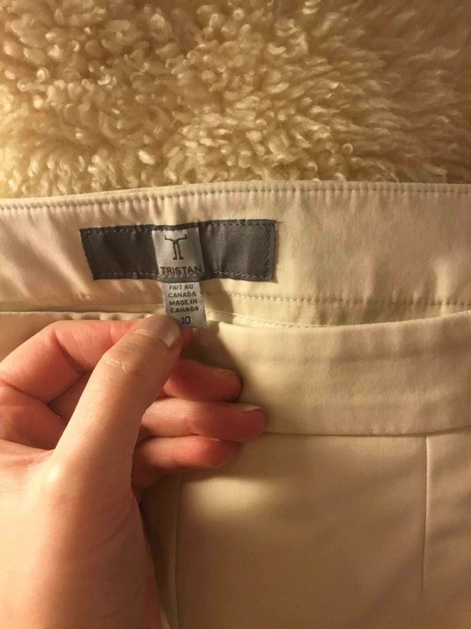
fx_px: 562
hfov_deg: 45.4
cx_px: 236
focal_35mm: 31
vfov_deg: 58.4
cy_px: 314
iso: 250
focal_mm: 3.3
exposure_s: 1/15
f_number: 2.4
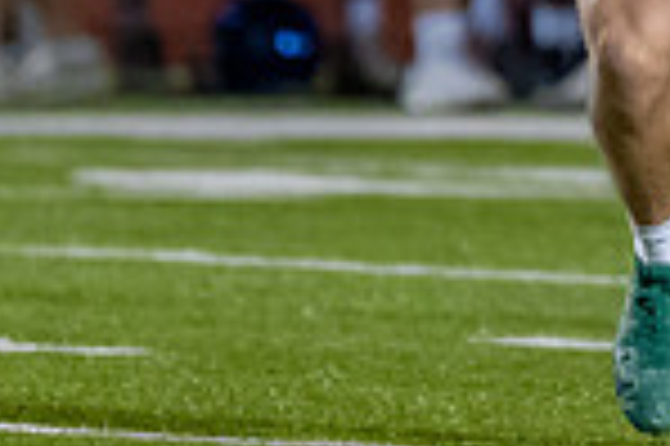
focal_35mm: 1463
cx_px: 540
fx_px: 27198
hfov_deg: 1.4
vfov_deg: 0.9
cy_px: -255
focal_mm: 200
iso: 3200
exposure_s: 1/1000
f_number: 2.8
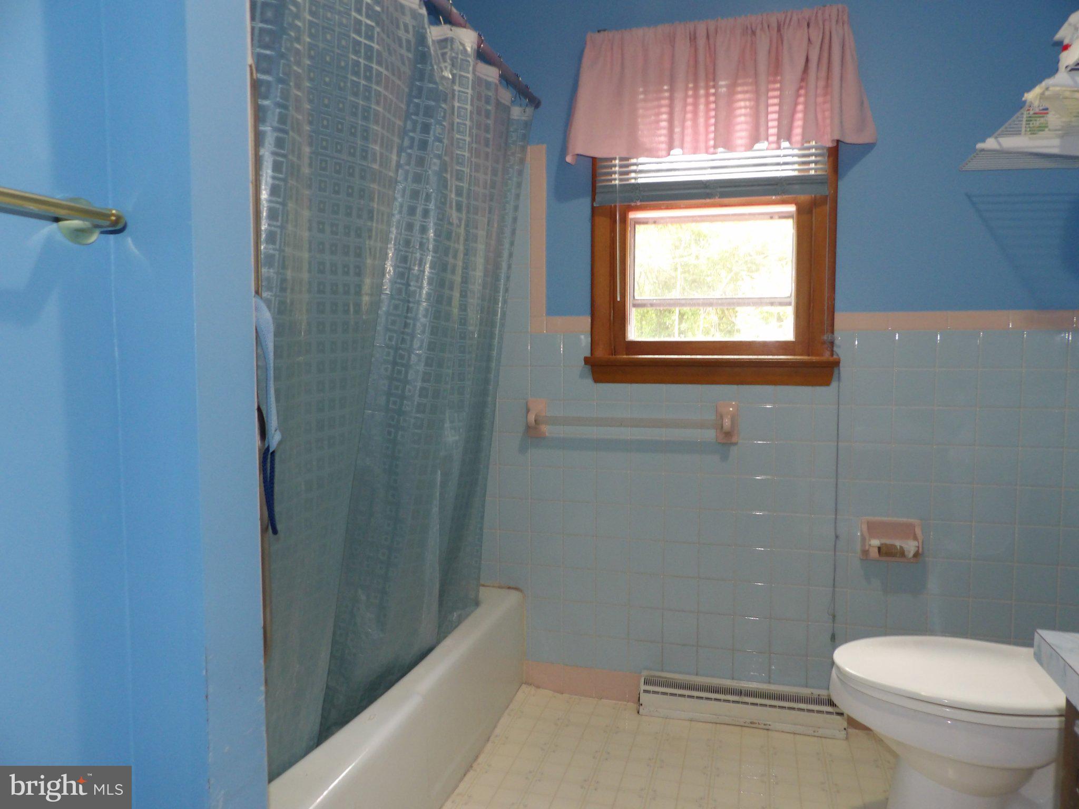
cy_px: 404
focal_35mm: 24
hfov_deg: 71.6
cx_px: 540
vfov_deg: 56.8
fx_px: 748
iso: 200
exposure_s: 1/33
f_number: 2.8
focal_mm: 4.3
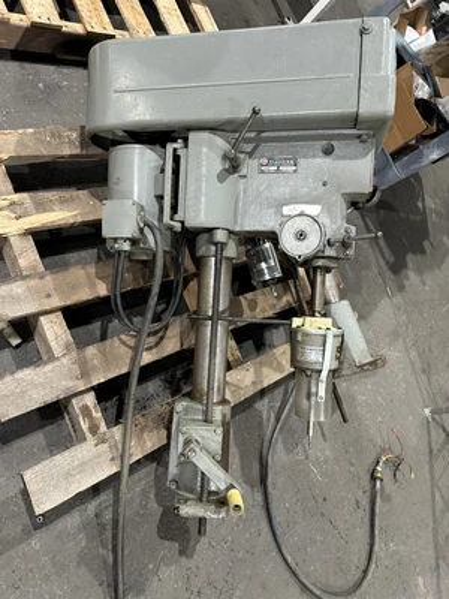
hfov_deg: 56.8
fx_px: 415
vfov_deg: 71.6
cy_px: 300
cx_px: 224
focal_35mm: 24
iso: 400
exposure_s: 1/60
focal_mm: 6.86
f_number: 1.78
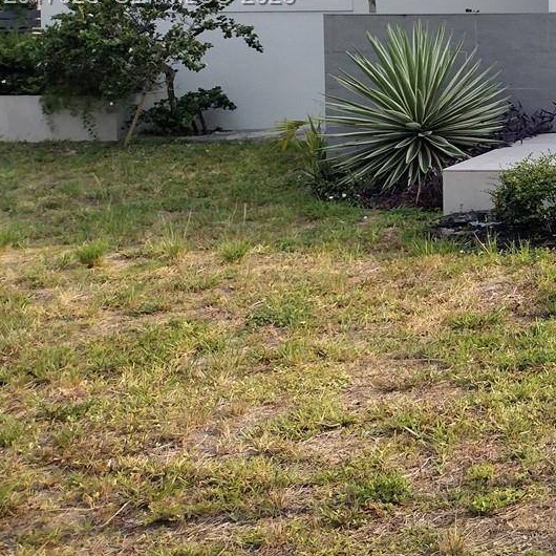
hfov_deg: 20.8
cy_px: -3
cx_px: 808
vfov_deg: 23.0
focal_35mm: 72
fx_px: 1308
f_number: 1.7
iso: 100
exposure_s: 1/2492
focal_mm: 4.71
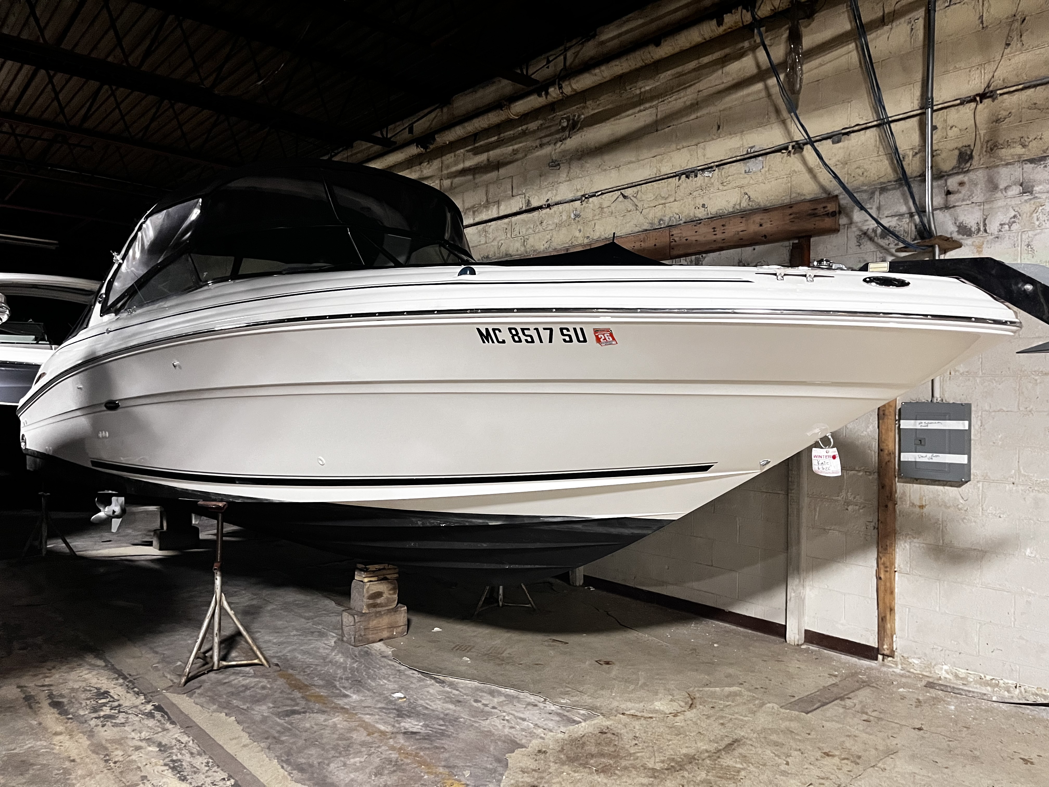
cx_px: 524
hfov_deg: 67.3
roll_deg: -0.3
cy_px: 394
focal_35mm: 26
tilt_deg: -0.6
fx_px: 788
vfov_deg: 53.1
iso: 640
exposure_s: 1/30
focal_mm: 5.1
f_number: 1.6
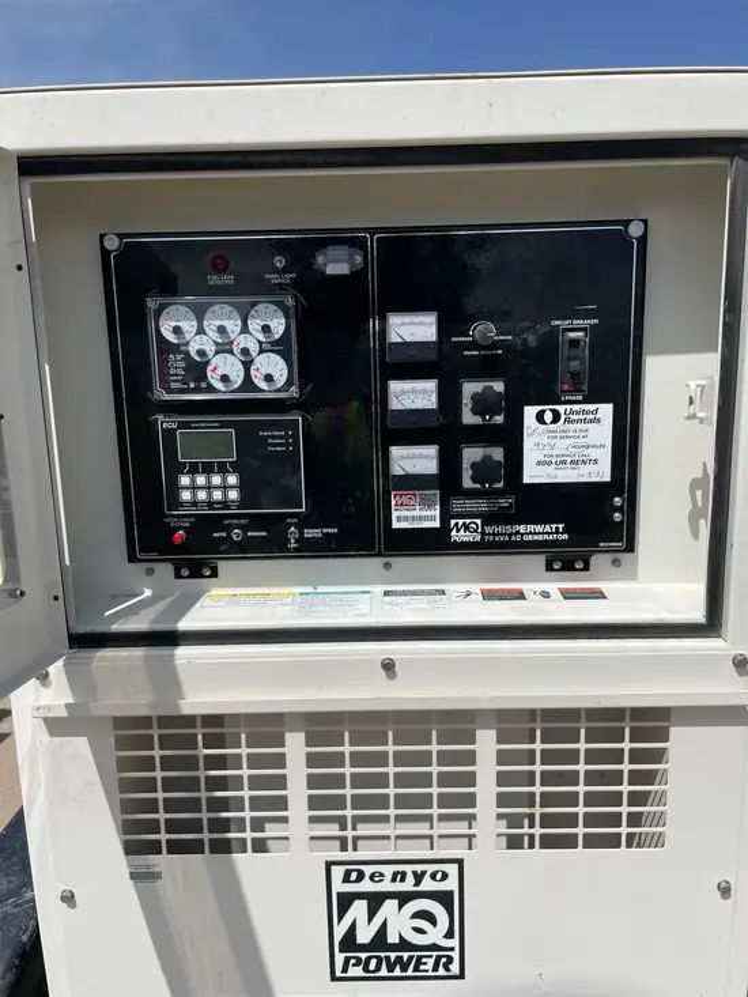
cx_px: 374
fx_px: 749
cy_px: 498
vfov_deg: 67.3
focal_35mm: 26
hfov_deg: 53.1
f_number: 1.6
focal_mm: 4.2
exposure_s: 1/6897
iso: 32
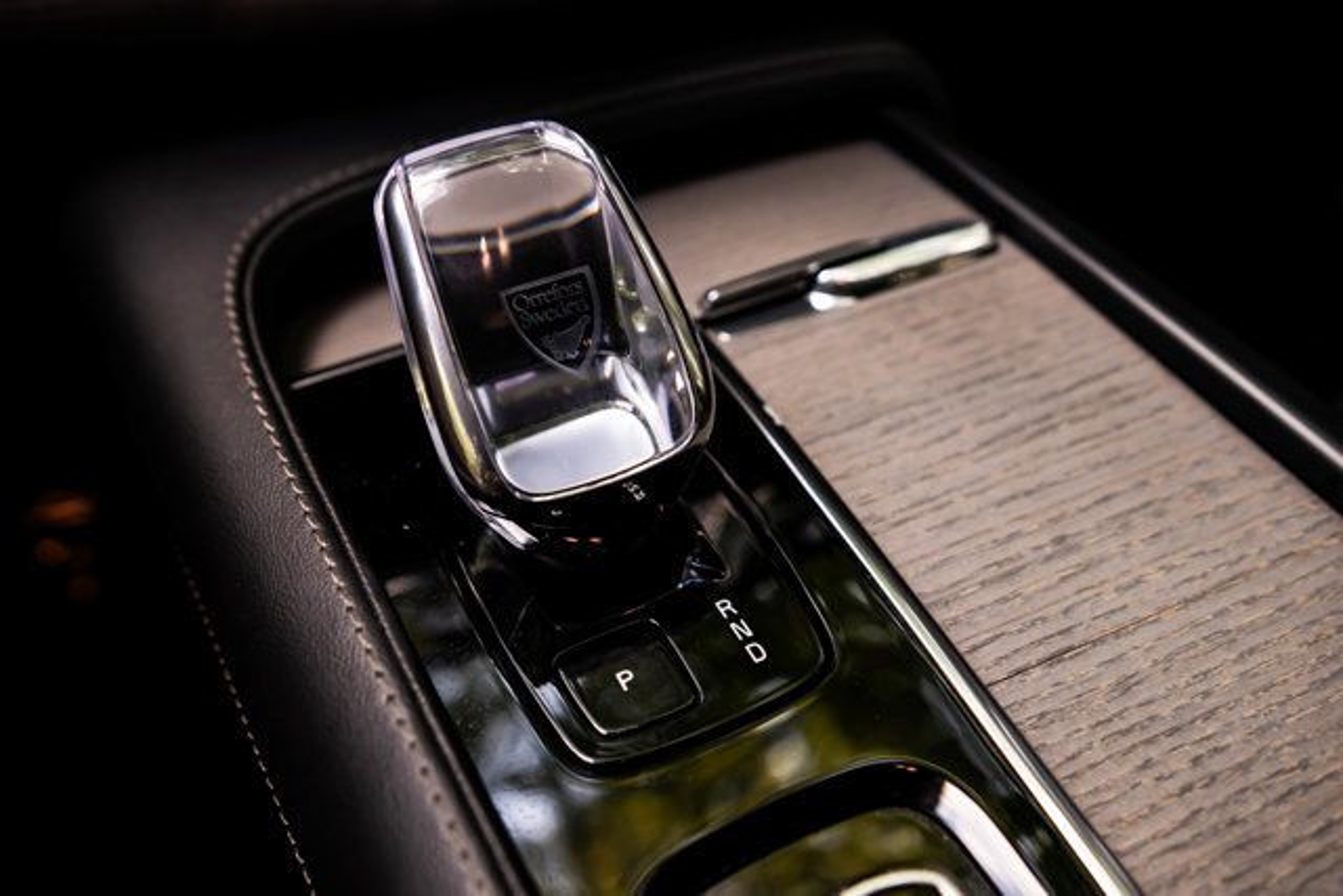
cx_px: 672
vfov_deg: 37.9
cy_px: 448
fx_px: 1306
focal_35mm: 35
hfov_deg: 54.4
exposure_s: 1/200
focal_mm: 35
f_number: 5
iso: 1000
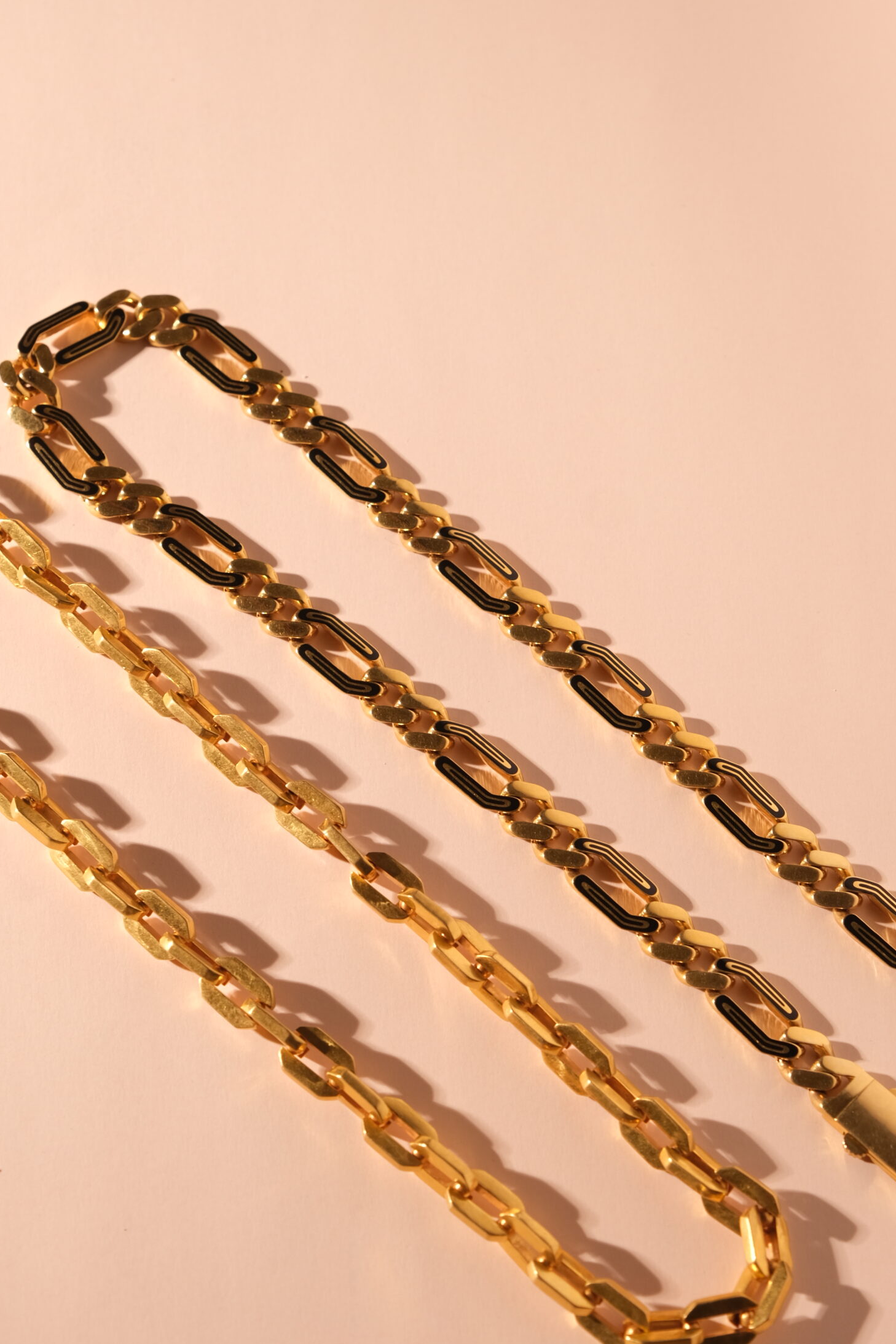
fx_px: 3321
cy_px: 663
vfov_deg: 22.9
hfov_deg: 15.4
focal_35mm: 89
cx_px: 490
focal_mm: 50.5
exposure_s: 1/100
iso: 200
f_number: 5.6
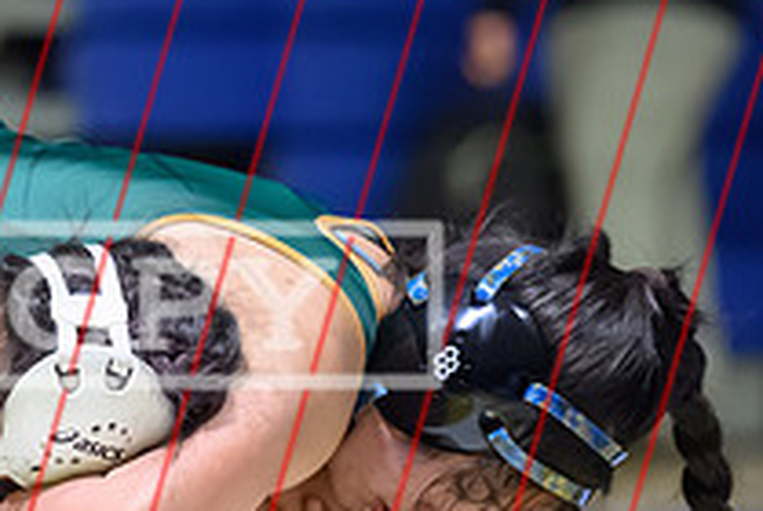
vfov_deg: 2.7
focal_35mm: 504
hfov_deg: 4.1
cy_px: 504
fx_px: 10697
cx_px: 25
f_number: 2.8
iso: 8000
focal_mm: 145
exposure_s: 1/640
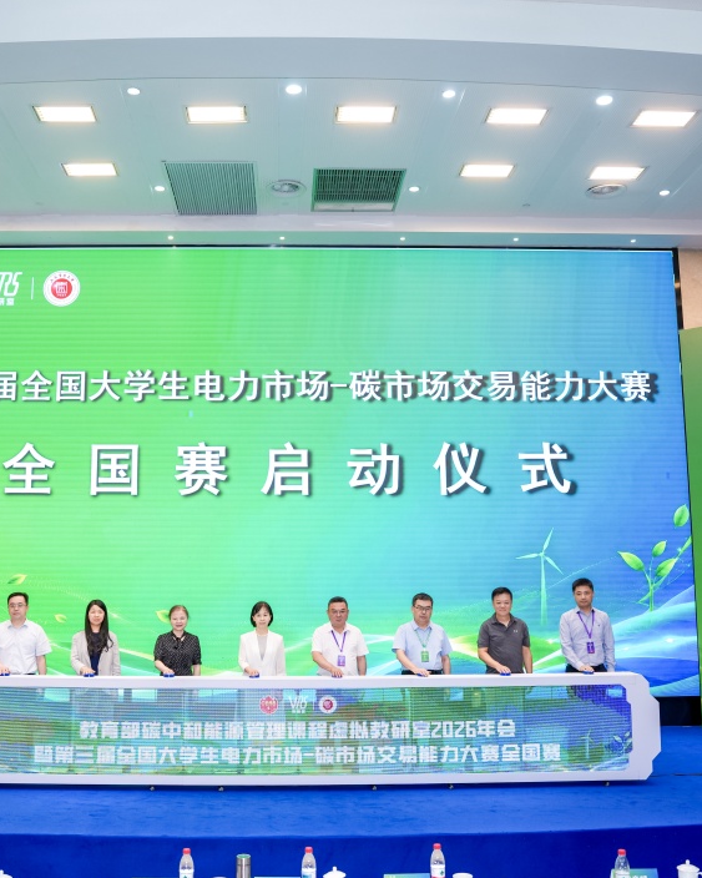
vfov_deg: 50.3
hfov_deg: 41.0
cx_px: 286
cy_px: 446
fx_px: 935
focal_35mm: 36
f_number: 2.8
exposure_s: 1/250
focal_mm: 25
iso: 500
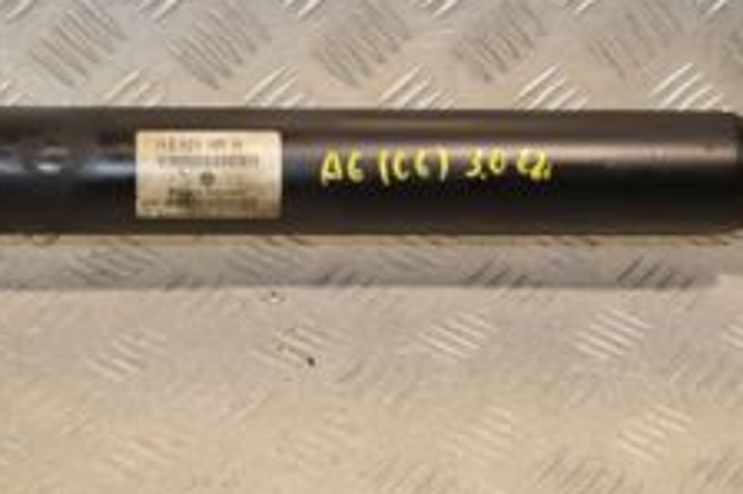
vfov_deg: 11.4
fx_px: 2475
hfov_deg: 17.0
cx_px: 192
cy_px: 186
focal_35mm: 120
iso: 800
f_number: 8
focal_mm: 28
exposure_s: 1/200
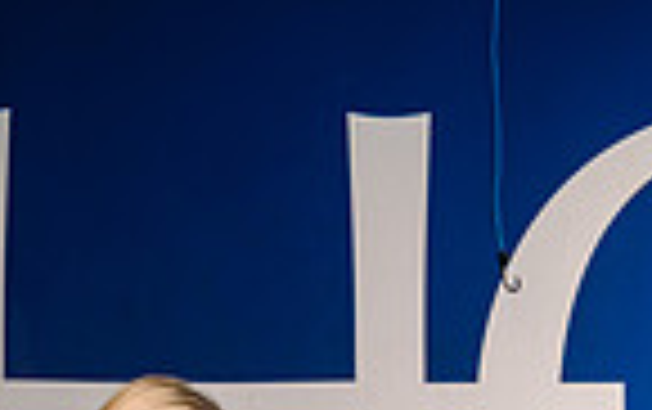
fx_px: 1690
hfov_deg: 21.8
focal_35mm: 95
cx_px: 301
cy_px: 973
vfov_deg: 11.5
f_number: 7.1
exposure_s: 1/250
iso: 200
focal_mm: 30
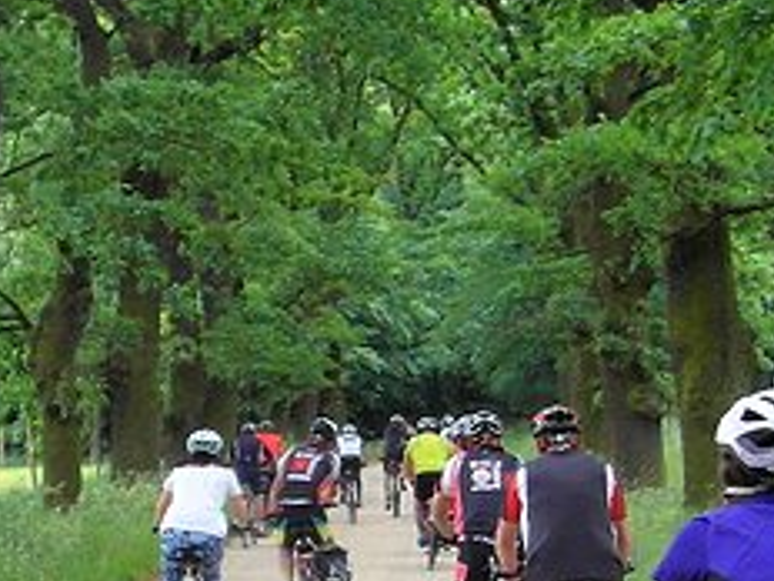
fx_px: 2079
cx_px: 210
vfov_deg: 15.6
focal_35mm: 93
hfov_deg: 20.9
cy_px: 593
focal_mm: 4
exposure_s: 1/90
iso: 100
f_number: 3.2
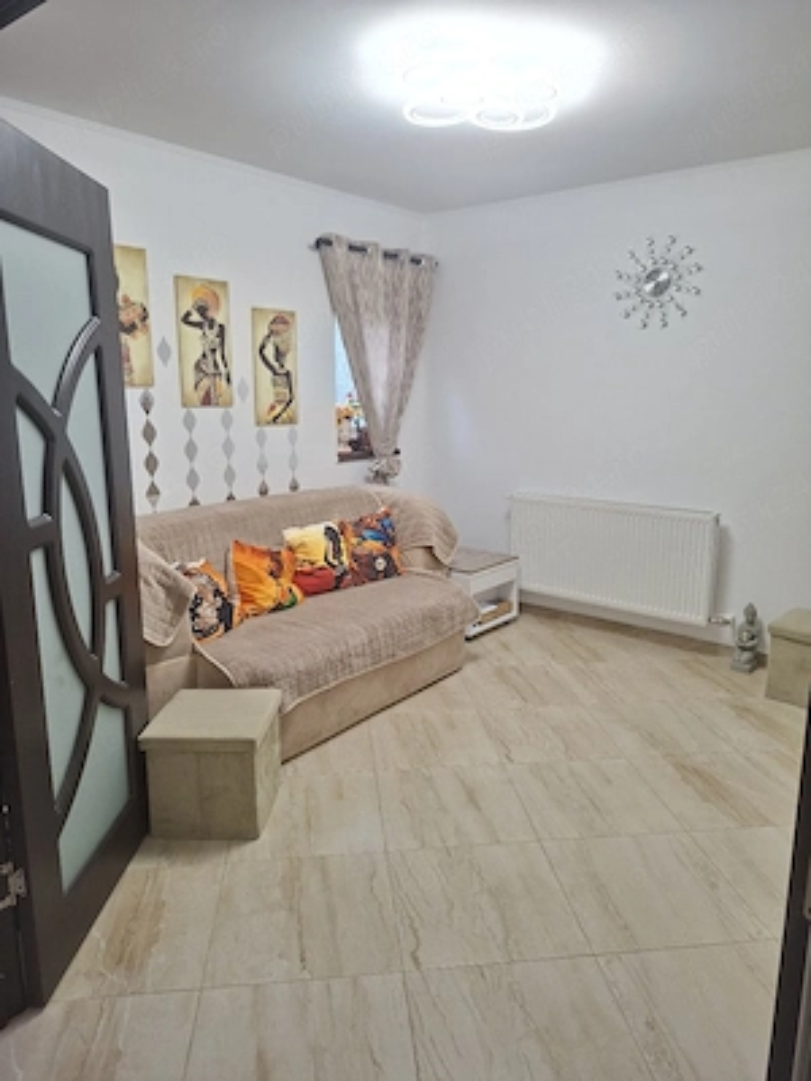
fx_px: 718
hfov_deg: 58.9
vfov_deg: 73.9
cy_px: 540
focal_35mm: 23
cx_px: 406
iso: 250
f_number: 1.8
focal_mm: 5.54
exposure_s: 1/100
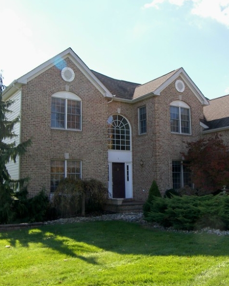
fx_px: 339
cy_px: 143
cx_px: 146
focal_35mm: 40
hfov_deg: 37.1
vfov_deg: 45.8
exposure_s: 1/400
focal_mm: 6.3
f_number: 3.2
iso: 50
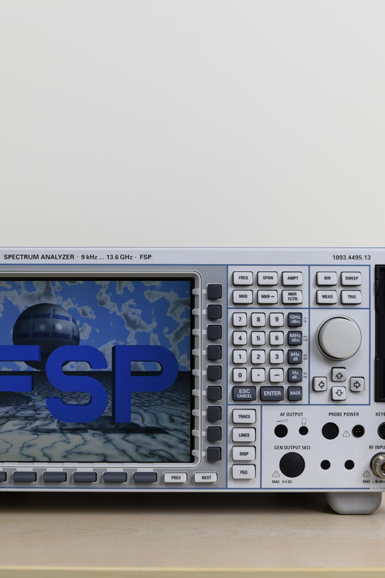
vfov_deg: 37.5
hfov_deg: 25.4
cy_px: 290
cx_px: 149
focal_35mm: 53
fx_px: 851
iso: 220
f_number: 5.6
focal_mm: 35
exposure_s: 1/40
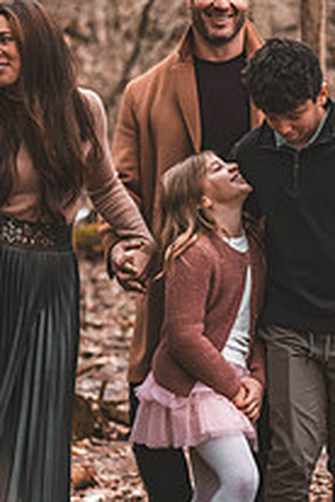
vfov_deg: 9.5
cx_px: 155
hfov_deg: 6.3
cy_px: 228
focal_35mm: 217
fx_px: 3029
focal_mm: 100
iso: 1000
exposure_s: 1/250
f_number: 2.8
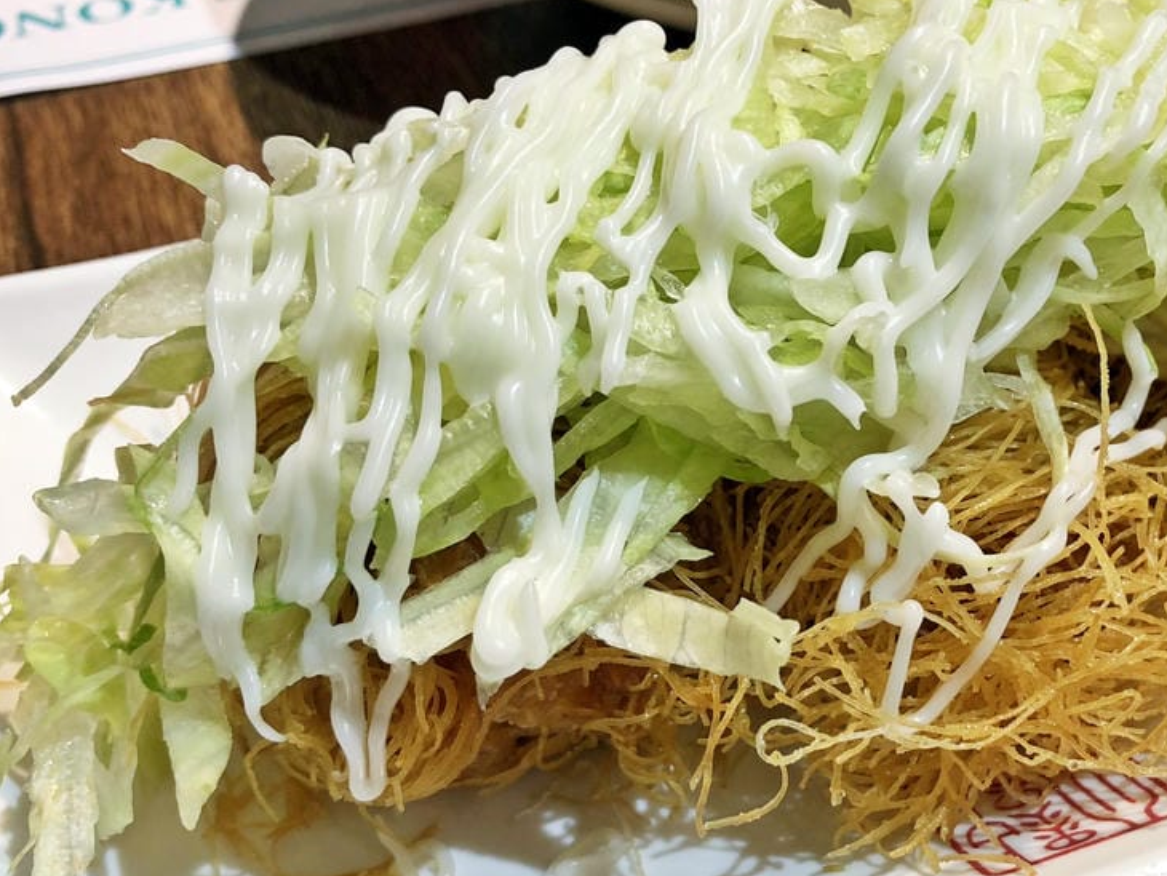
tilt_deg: -46.1
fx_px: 1551
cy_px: 524
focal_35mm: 46
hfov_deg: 40.7
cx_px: 777
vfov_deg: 31.4
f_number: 1.8
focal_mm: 3.99
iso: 40
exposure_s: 1/24
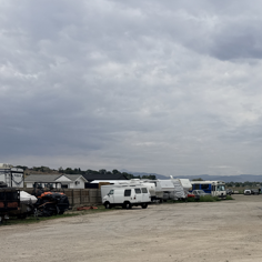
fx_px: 394
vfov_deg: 35.7
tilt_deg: -1.9
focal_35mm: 46
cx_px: 261
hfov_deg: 33.7
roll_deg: +0.7
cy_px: 208
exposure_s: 1/10309
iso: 80
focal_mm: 6.76
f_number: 1.78
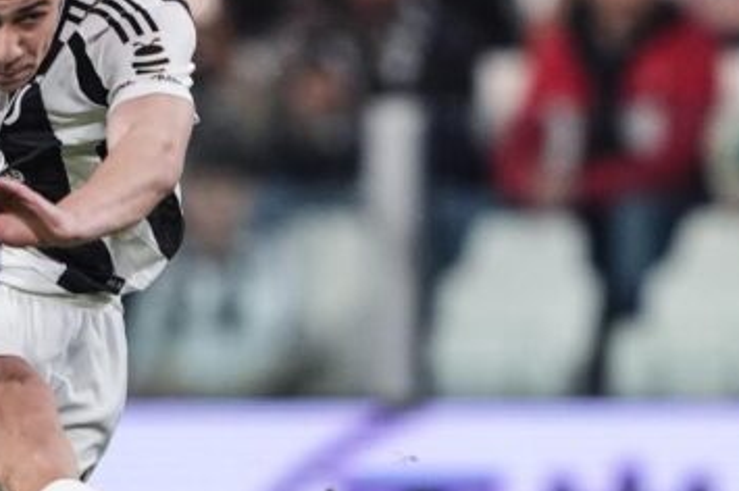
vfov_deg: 1.2
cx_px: 312
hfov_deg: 1.8
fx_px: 23133
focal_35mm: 1128
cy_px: 466
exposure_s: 1/1600
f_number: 2.8
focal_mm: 400
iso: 2000
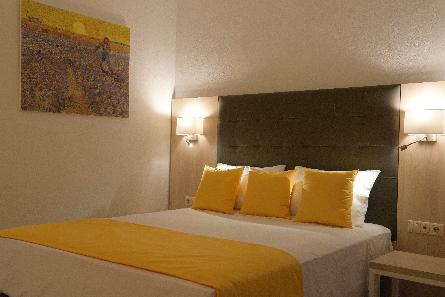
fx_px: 470
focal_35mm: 38
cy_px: 148
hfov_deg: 50.7
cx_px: 222
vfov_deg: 35.1
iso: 1600
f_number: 6.3
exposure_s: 1/60
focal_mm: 38
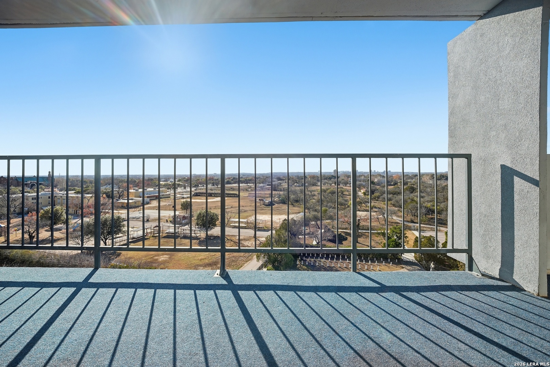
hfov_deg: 108.3
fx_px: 199
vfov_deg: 85.5
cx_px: 275
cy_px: 184
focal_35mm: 13
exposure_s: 1/4000
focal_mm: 9
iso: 200
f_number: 6.3
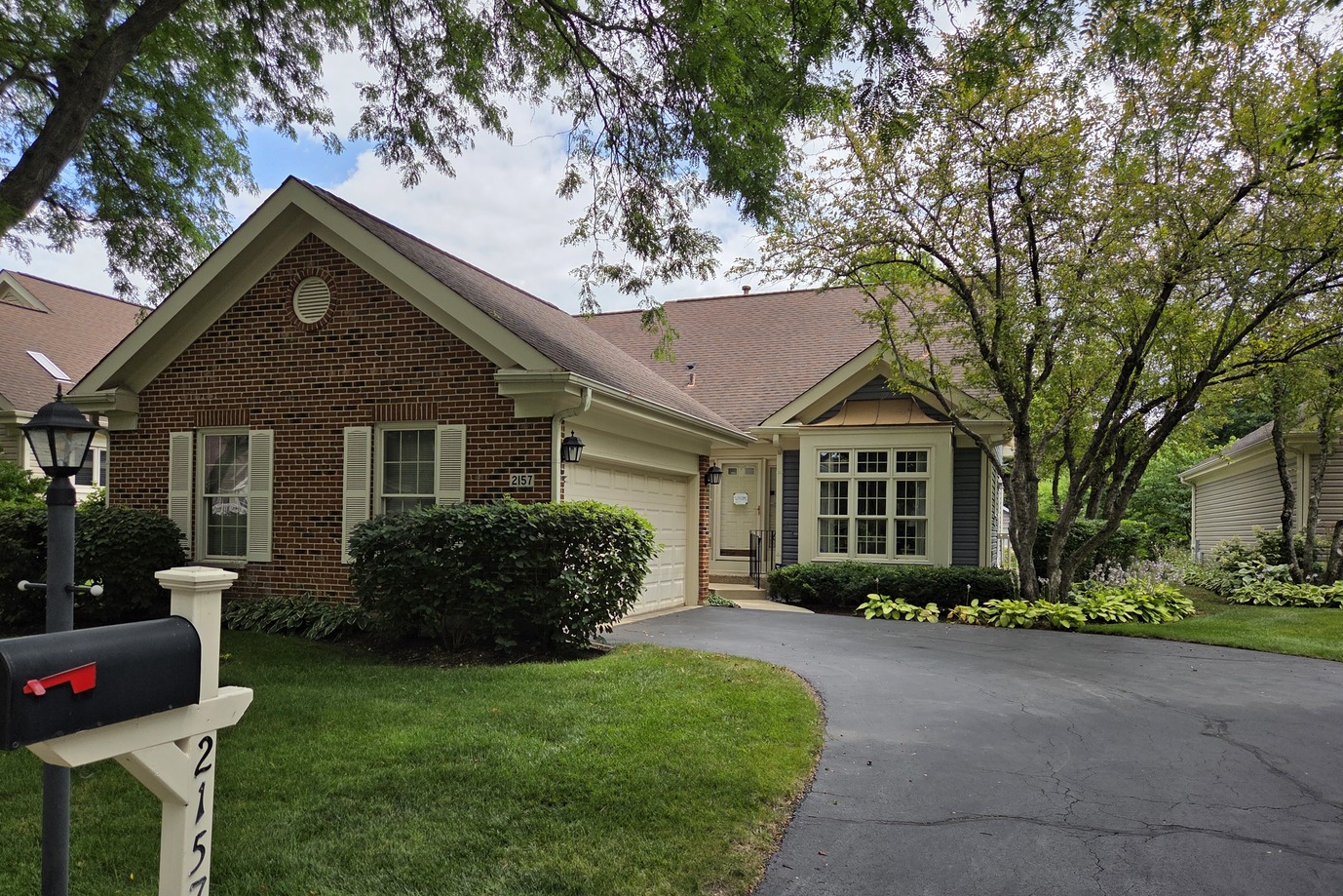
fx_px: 933
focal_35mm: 25
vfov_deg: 51.1
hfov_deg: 71.5
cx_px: 662
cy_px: 515
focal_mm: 5.4
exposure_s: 1/3967
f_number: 1.8
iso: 80
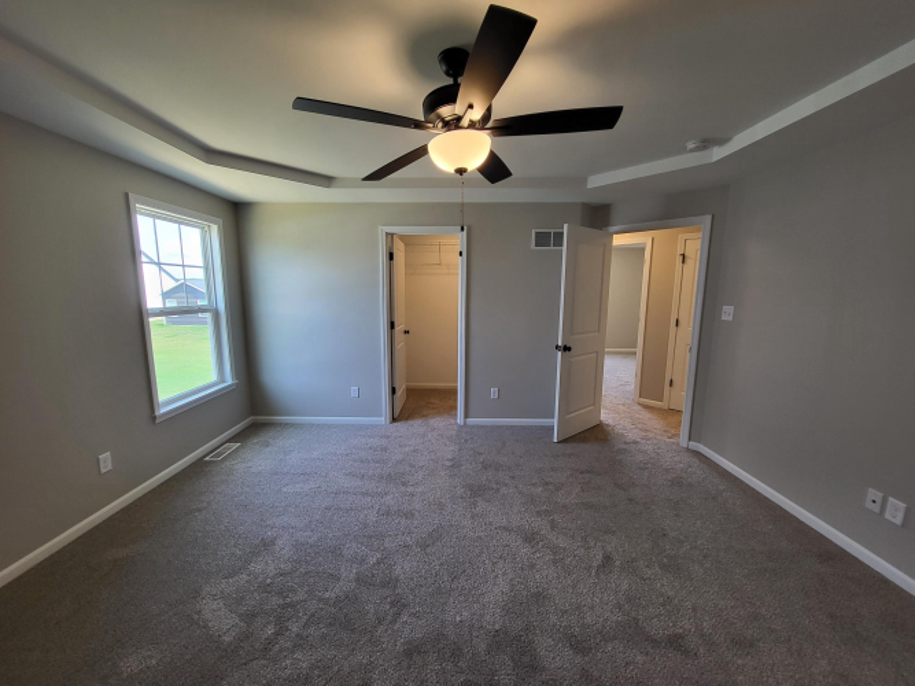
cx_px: 458
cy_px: 343
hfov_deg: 106.2
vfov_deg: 89.9
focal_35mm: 13
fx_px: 344
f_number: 2.2
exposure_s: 1/60
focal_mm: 1.74
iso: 80
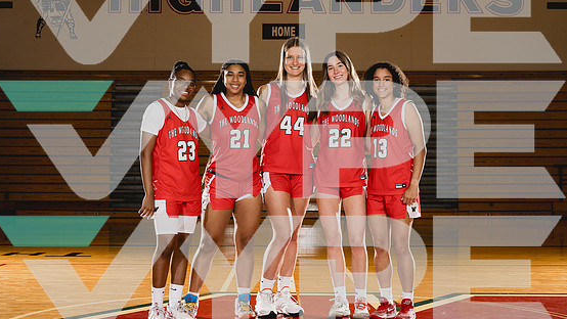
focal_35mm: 62
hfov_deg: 33.8
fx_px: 932
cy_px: 137
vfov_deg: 19.4
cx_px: 272
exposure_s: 1/250
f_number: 8
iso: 320
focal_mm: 46
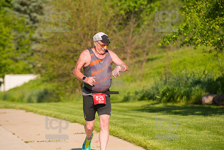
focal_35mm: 200
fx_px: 1245
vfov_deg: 6.9
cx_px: 112
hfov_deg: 10.3
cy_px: 75
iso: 400
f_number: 5.6
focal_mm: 200
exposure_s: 1/2000
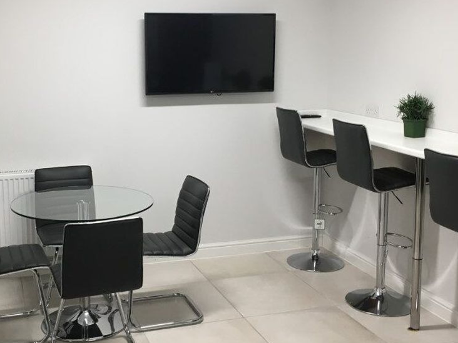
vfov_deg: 32.8
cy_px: 145
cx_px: 175
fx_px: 582
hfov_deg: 42.7
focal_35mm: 44
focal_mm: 4.15
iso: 40
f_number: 2.2
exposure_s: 1/33
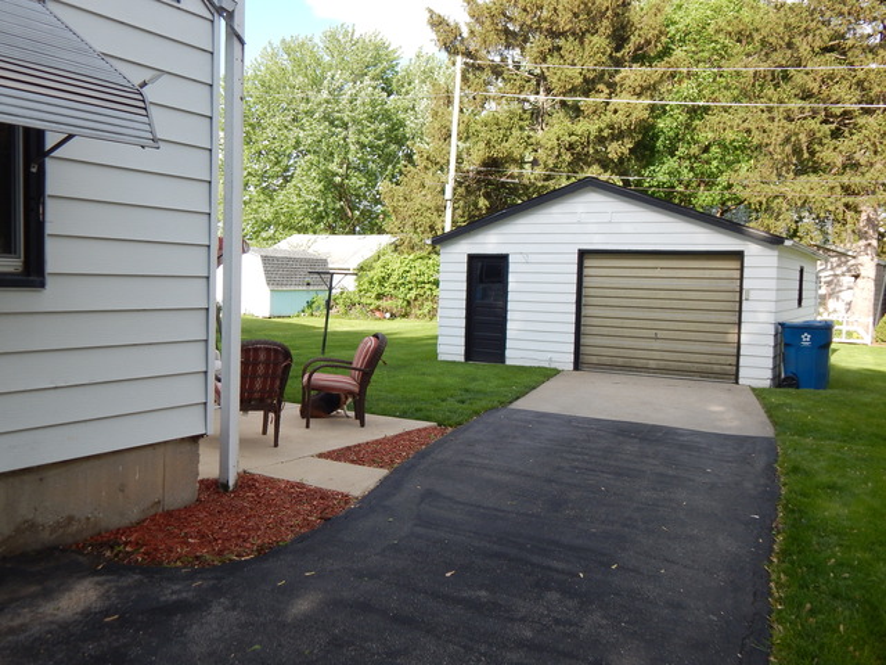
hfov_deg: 58.4
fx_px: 793
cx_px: 443
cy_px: 332
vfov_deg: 45.4
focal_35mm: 31
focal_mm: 5.6
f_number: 3.2
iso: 125
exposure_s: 1/500
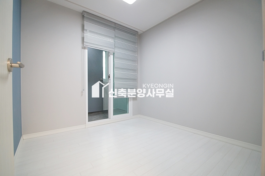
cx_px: 132
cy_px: 88
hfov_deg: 100.4
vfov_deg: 77.2
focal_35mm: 15
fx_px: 110
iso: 800
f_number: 4
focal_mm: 10
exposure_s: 1/100
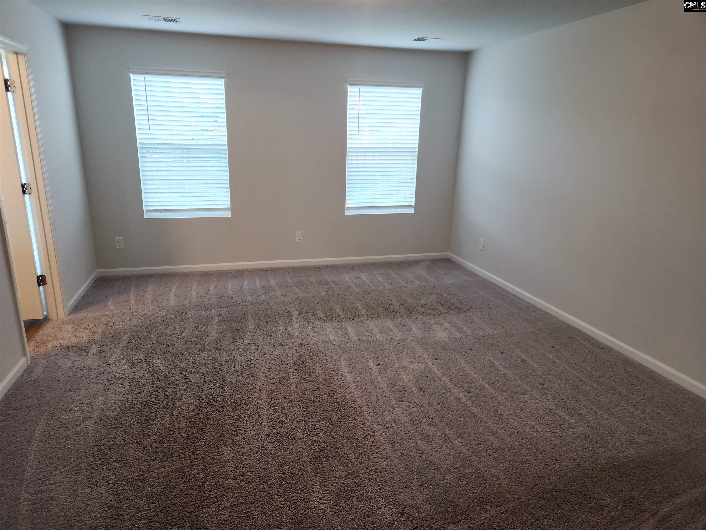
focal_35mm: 23
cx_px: 353
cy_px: 265
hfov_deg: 73.9
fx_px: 469
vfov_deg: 58.9
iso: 80
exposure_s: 1/60
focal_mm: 5.4
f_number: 1.8
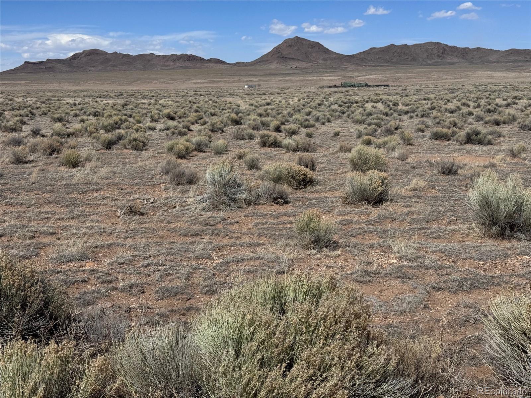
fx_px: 736
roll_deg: +1.2
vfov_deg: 30.3
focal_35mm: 48
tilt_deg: -9.4
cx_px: 266
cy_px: 199
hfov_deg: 39.7
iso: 80
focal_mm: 6.76
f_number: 1.78
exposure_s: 1/10526
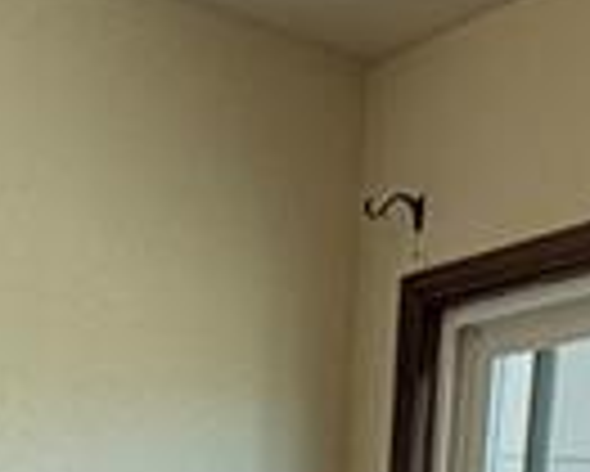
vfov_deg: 12.2
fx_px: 1870
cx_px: -108
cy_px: 1045
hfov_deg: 17.2
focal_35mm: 107
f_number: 2.2
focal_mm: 2.22
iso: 125
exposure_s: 1/120
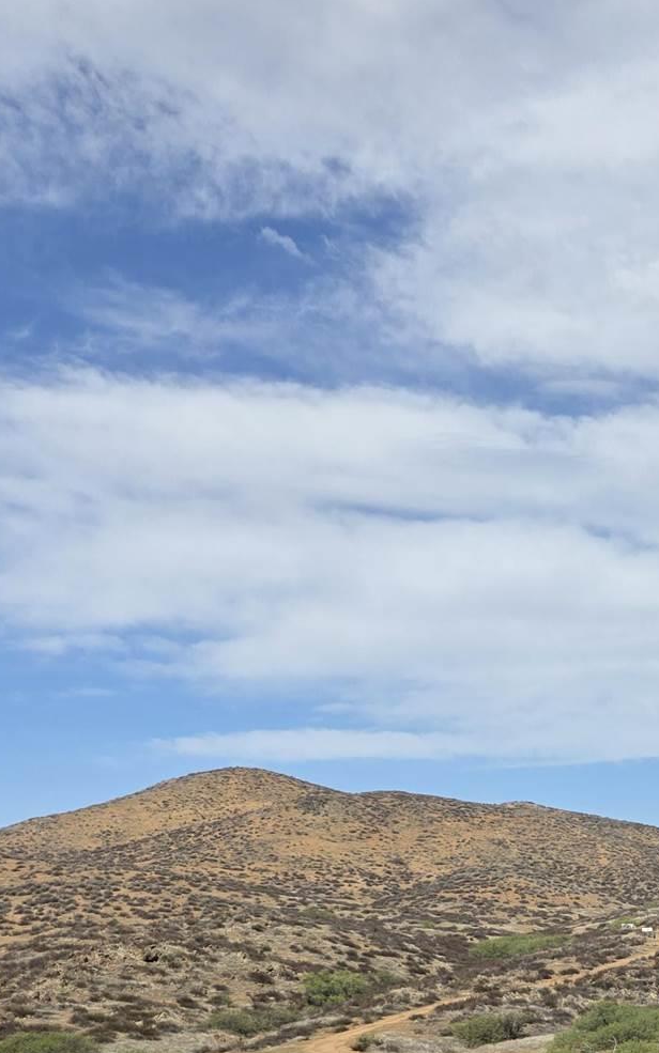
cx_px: 879
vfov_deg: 31.6
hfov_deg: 20.6
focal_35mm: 57
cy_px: 1159
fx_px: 1637
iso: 80
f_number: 1.7
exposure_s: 1/7944
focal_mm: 6.25
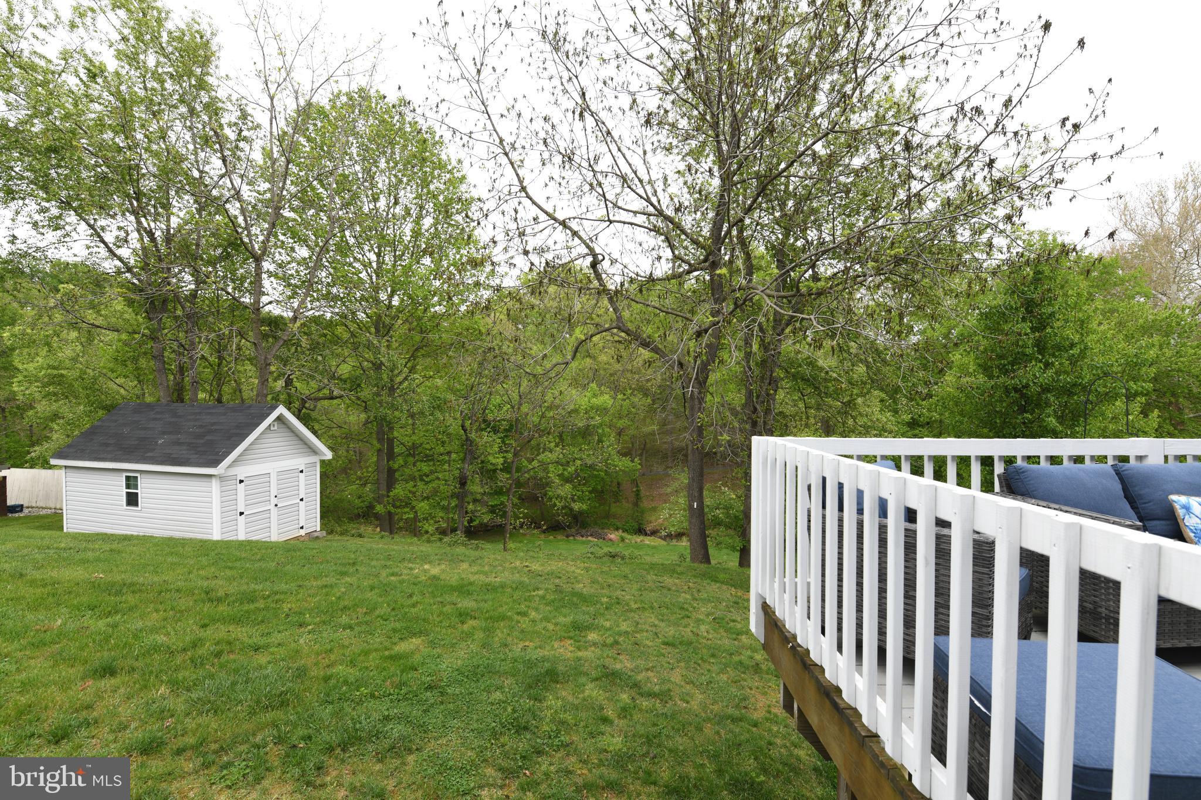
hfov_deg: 100.4
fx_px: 500
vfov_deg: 77.3
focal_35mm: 15
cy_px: 400
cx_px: 600
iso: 64
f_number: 8
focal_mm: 15
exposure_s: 1/15
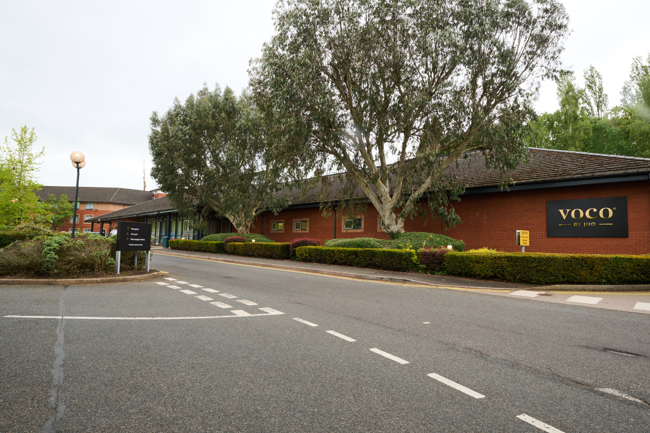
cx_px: 325
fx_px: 361
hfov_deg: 84.0
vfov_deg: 61.9
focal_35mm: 20
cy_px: 216
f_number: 16
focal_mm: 20
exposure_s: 1/5
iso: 100
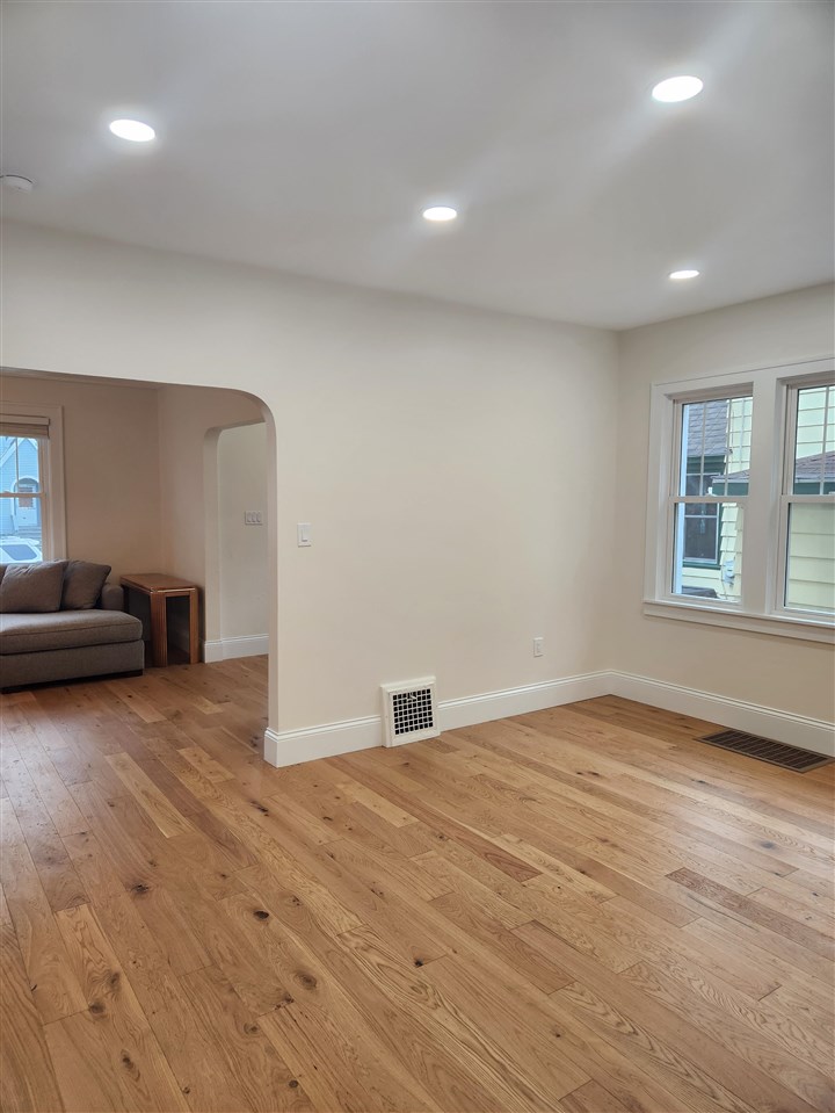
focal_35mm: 23
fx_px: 739
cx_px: 418
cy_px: 556
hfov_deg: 58.9
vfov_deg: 73.9
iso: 100
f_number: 1.8
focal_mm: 5.4
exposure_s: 1/120
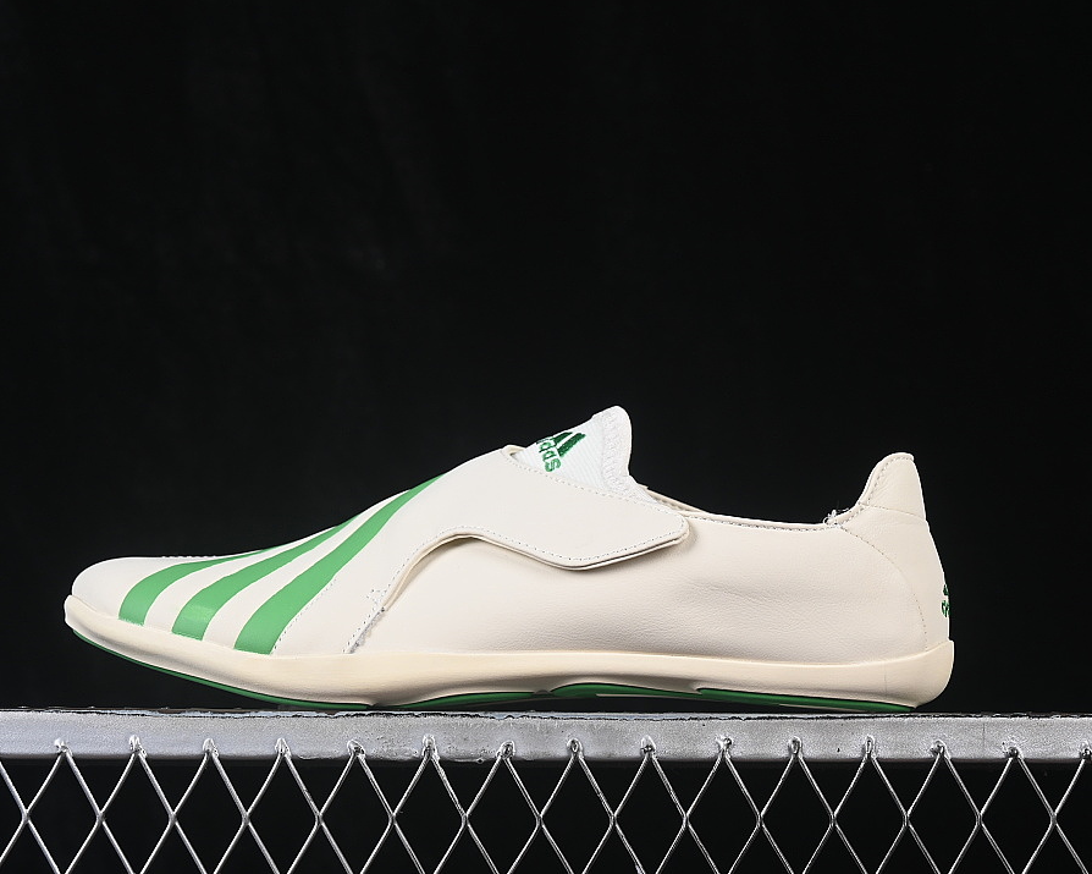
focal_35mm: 85
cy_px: 436
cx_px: 522
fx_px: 2747
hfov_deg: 22.5
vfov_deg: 18.1
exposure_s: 1/80
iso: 160
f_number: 8
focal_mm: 50
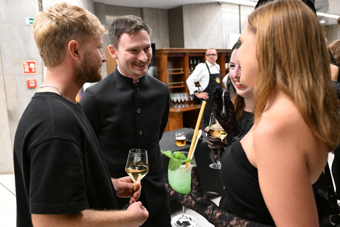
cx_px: 170
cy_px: 114
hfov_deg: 55.1
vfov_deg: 38.4
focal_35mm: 34
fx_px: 326
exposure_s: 1/200
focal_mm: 34.5
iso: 10000
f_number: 4.5
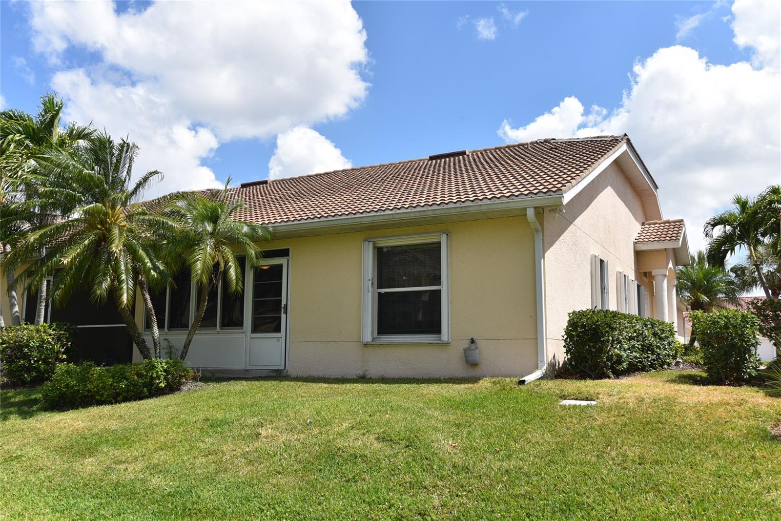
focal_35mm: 32
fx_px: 694
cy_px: 260
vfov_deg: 41.1
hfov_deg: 58.7
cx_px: 390
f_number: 10
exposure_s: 1/200
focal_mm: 32
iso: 100
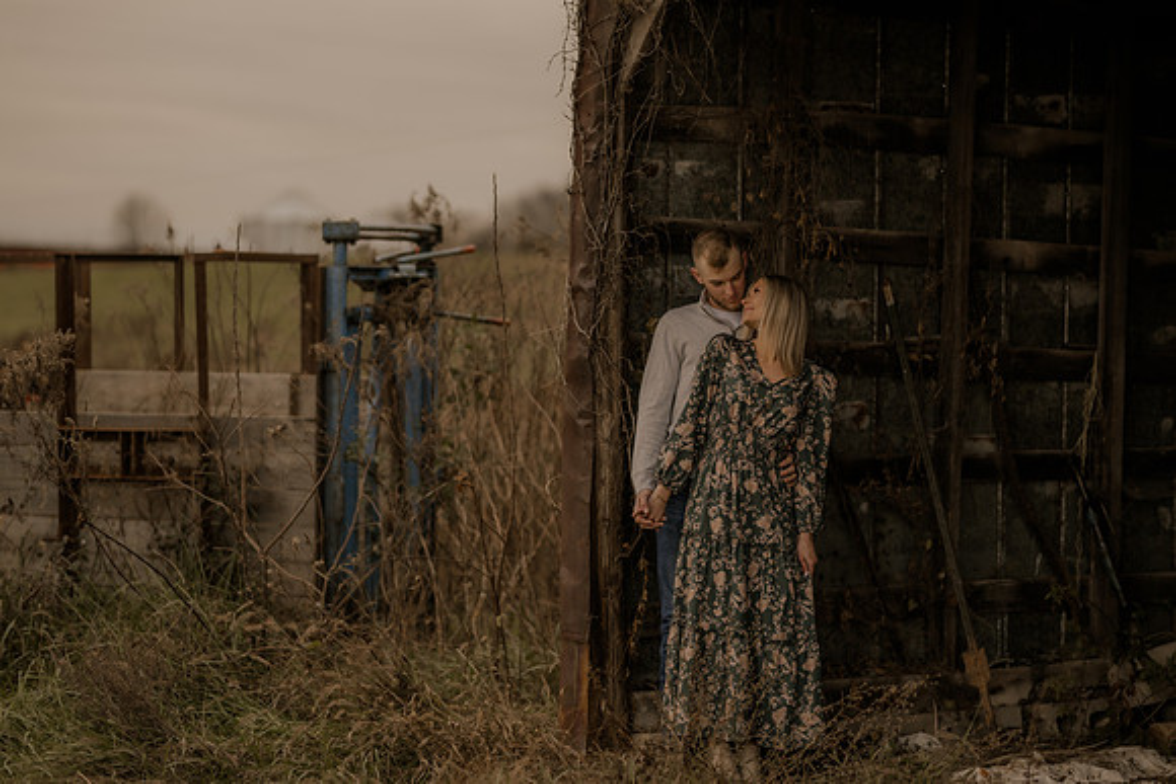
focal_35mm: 85
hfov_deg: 23.9
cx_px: 588
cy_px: 392
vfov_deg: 16.1
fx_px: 2777
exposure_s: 1/320
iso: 200
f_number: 1.6
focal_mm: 85
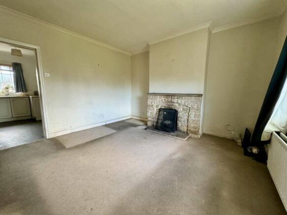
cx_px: 144
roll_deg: -0.3
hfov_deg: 102.1
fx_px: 116
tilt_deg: -8.0
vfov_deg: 85.7
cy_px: 108
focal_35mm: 14
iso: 400
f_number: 2.2
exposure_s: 1/60
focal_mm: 2.22
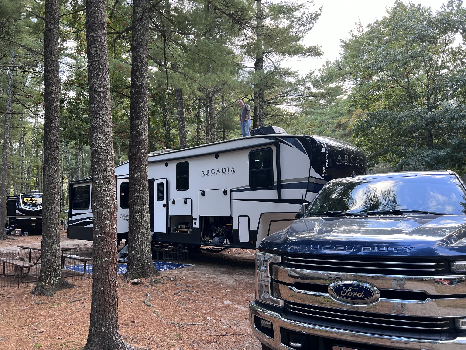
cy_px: 175
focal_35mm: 26
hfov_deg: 67.3
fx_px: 350
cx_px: 233
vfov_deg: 53.1
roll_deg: +1.4
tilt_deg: +6.2
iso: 80
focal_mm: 5.7
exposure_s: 1/121
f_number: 1.5
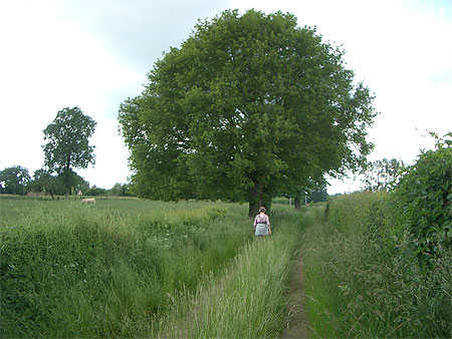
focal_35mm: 35
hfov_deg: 52.6
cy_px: 170
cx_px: 226
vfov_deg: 40.7
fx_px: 457
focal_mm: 5.8
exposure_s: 1/320
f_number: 2.6
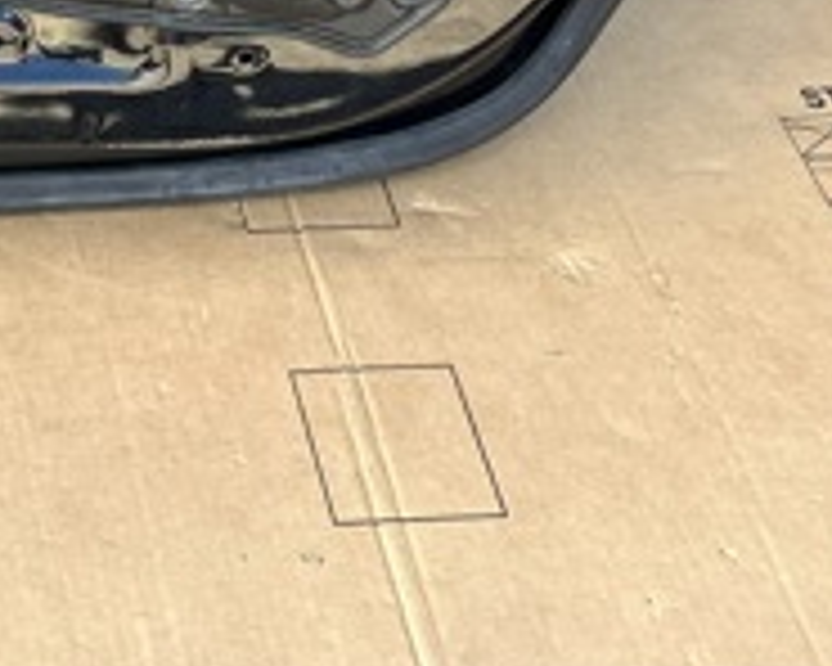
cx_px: -256
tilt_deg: -35.9
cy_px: -356
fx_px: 2167
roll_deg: +0.3
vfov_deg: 15.9
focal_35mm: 88
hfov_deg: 19.9
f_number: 1.5
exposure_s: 1/374
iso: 50
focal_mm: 5.7
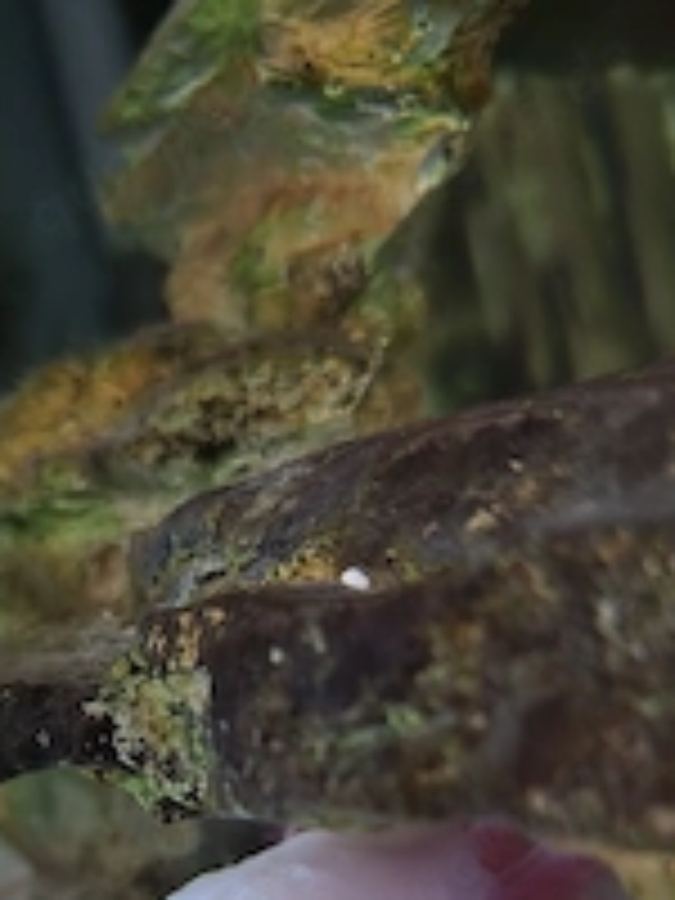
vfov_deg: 37.2
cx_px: 256
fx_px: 1196
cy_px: 886
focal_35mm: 46
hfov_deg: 31.4
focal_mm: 5.4
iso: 2000
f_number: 1.8
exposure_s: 1/20
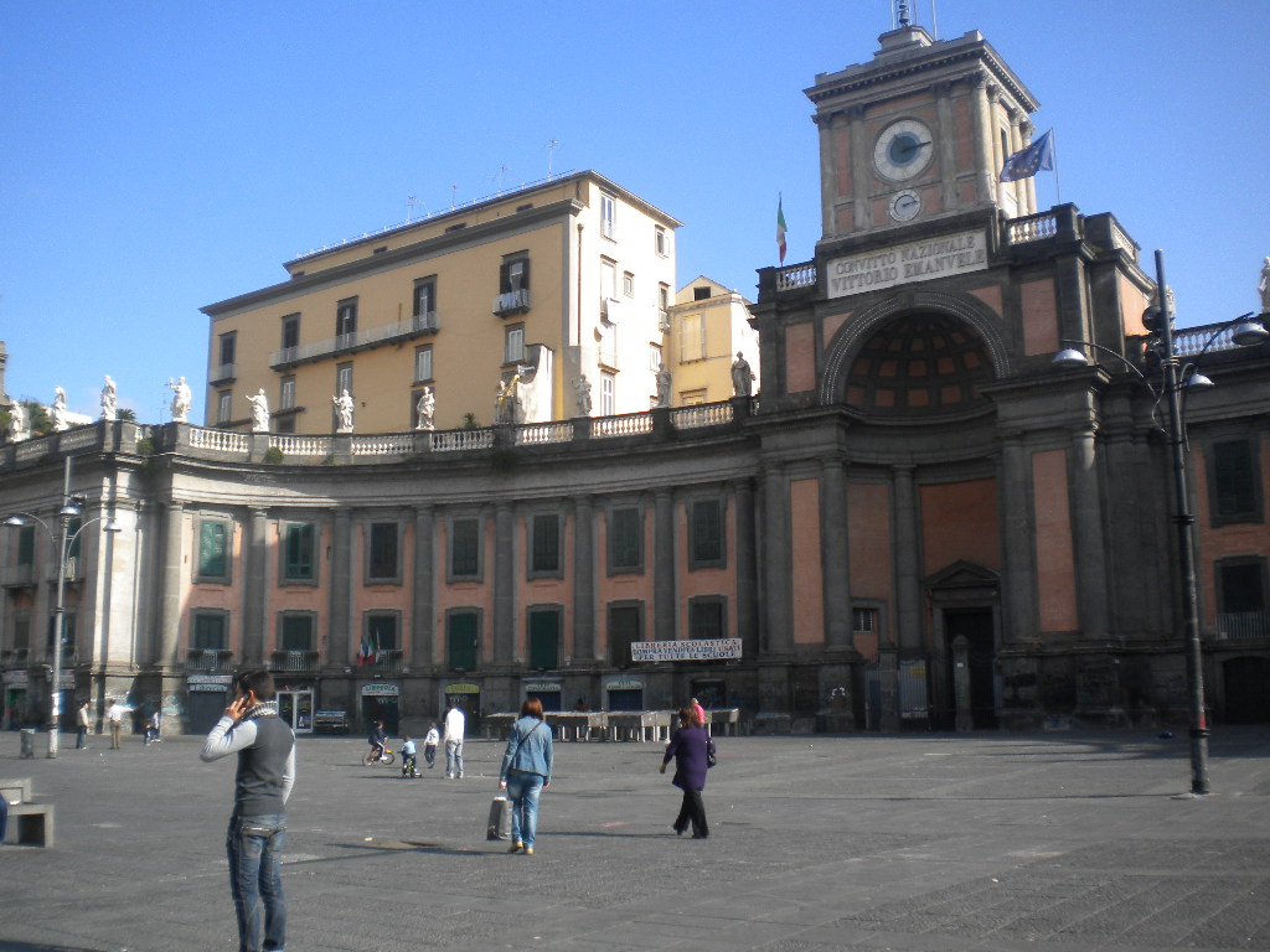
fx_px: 1284
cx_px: 635
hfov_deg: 52.6
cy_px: 476
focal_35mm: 35
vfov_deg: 40.7
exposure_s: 1/440
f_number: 4.6
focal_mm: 6.3
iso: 80
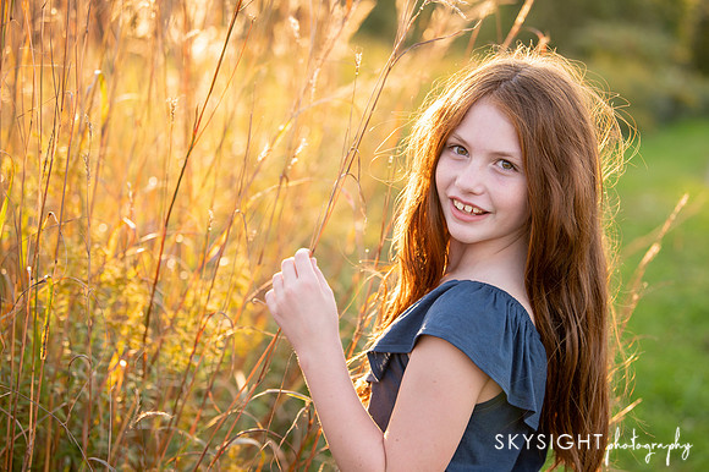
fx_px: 1456
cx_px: 369
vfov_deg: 18.4
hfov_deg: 27.4
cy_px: 242
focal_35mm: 74
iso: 400
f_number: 2.8
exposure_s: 1/640
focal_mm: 70
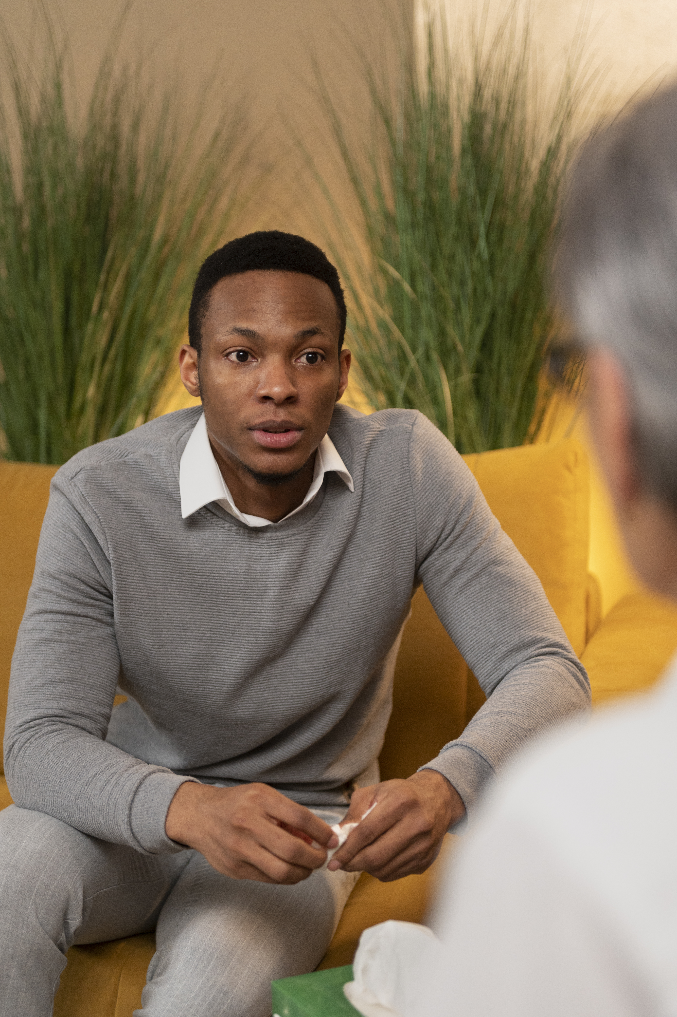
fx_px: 1638
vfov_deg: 34.5
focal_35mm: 58
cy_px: 508
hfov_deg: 23.3
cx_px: 338
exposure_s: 1/100
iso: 1600
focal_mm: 58
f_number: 2.8
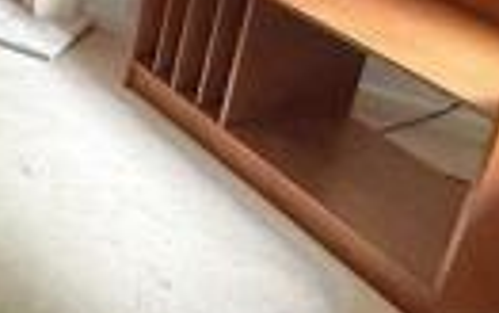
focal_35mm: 66
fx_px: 898
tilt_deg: -20.5
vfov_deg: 18.5
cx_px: -303
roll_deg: +0.4
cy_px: -86
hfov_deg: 23.1
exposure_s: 1/50
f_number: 2.2
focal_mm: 2.22
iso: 800
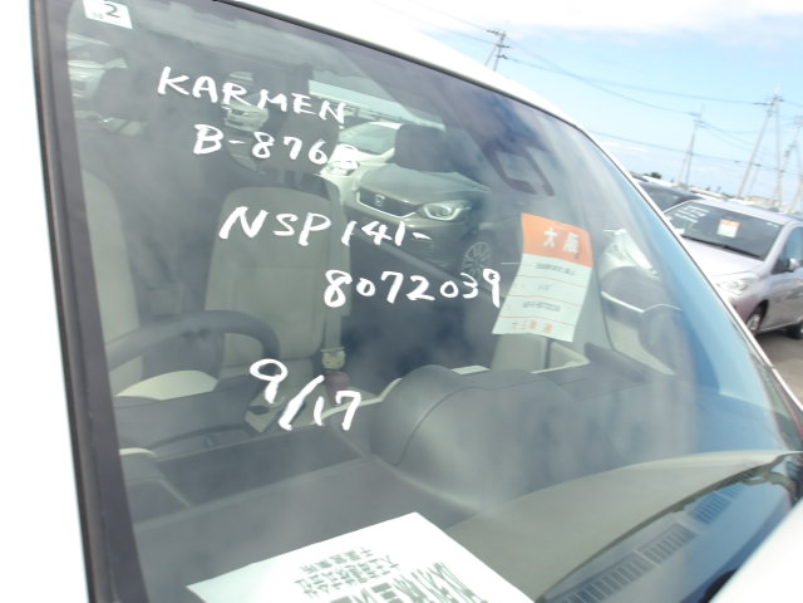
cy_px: 302
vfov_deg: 51.4
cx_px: 402
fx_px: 626
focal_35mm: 27
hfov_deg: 65.3
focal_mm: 4.9
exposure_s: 1/60
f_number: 10.4
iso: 100
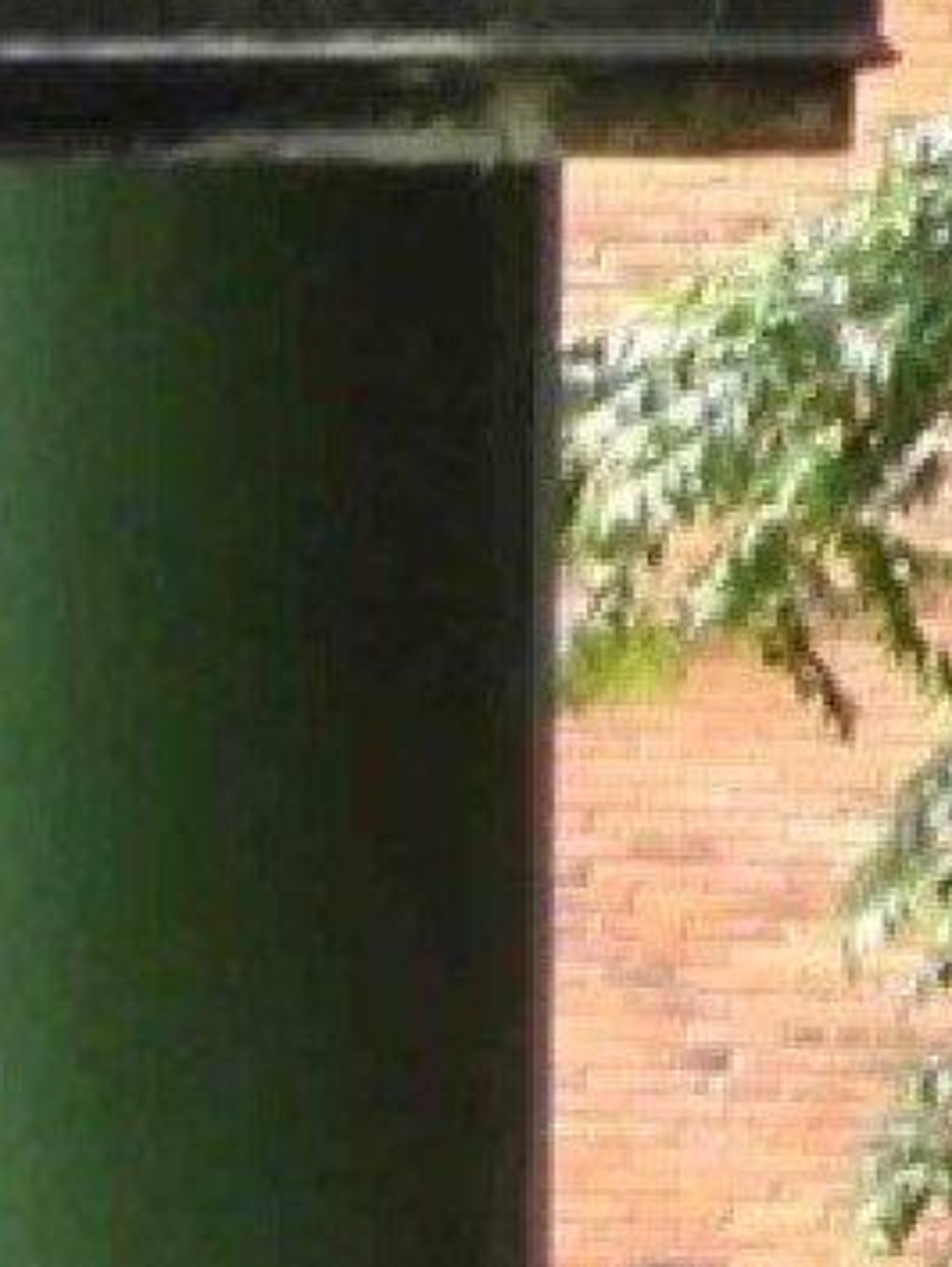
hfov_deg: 6.4
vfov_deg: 9.5
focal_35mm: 206
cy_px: -25
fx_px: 7545
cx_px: 3117
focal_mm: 6.3
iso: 200
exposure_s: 1/60
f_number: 3.4
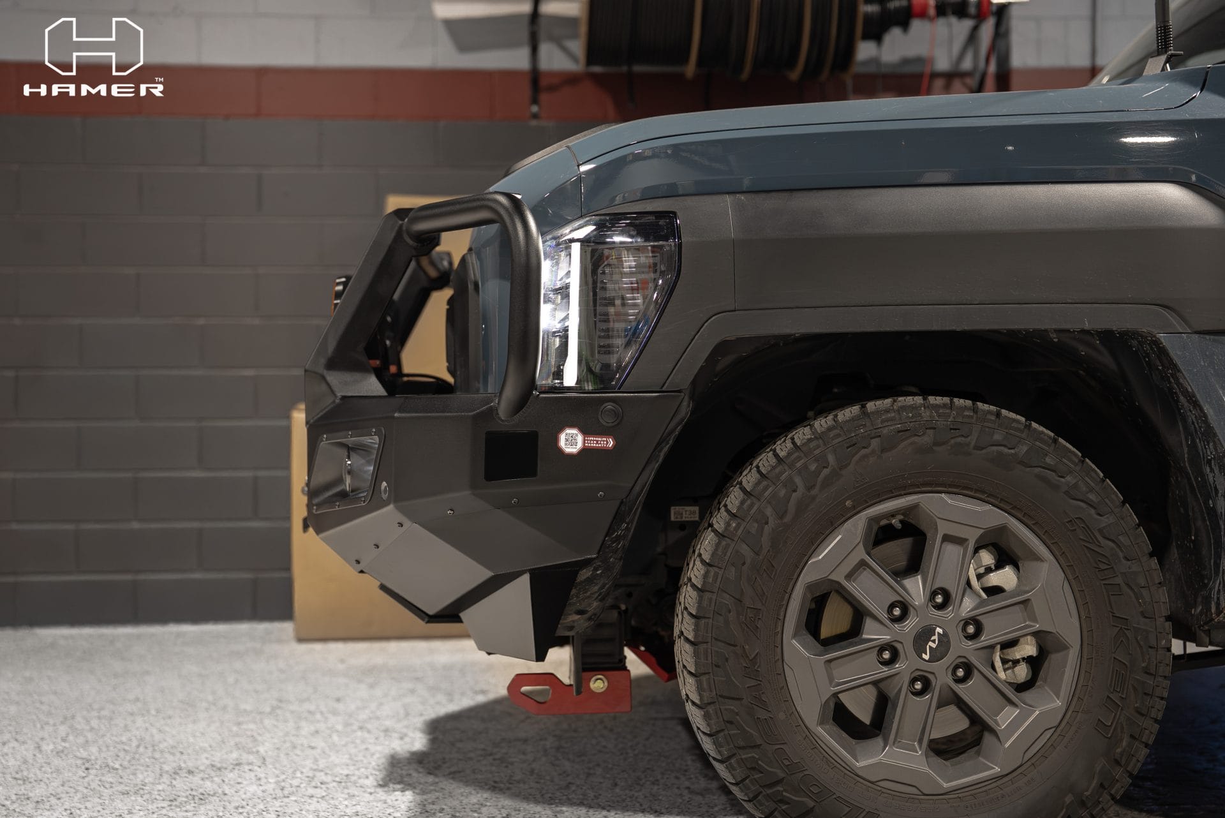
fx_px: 1702
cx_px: 612
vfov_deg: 27.0
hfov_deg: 39.6
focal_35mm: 50
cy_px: 409
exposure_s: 1/160
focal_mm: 50
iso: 1250
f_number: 2.2
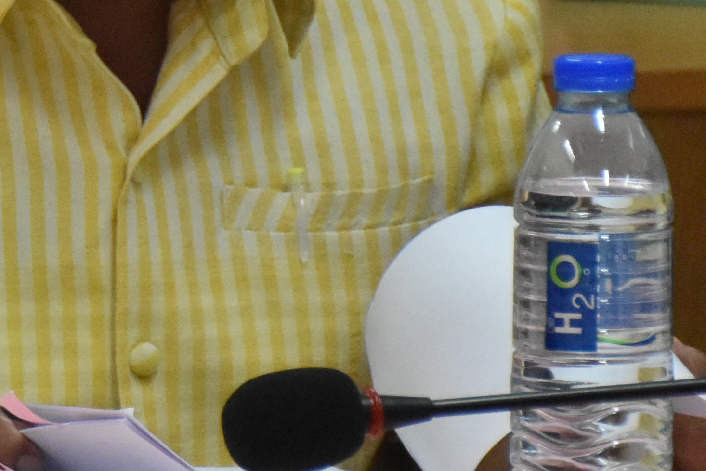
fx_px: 9630
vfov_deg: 2.8
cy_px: -150
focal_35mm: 491
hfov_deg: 4.2
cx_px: -642
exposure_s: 1/250
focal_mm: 80
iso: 2500
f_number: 5.3
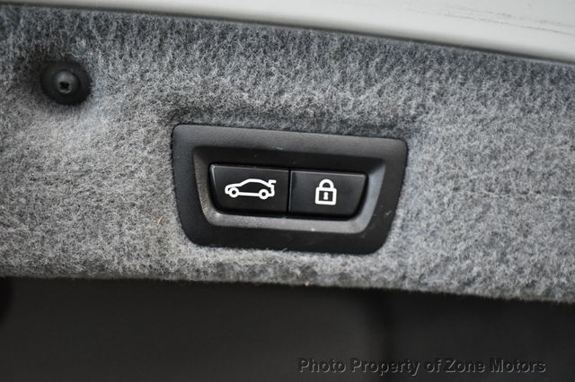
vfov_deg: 26.5
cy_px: 191
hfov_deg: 38.9
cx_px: 288
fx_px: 814
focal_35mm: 51
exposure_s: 1/100
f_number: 4.5
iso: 3200
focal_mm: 34
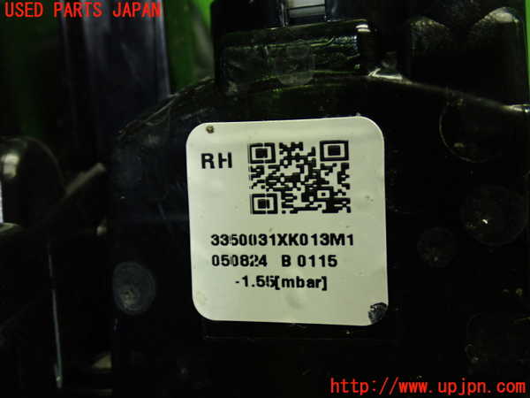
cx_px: 265
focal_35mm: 54
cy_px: 199
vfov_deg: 27.0
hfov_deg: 35.5
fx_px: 827
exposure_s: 1/50
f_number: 3.3
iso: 500
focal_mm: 9.65
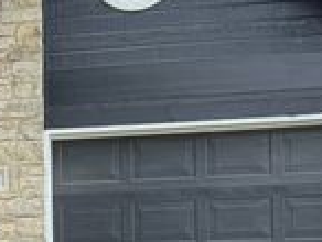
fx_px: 764
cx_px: -82
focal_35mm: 82
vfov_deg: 17.4
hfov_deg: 21.7
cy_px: 270
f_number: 1.78
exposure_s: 1/1385
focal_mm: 6.76
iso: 80
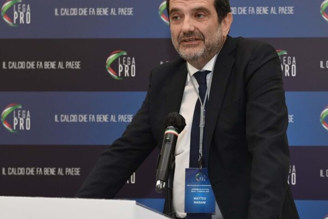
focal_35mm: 118
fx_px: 1075
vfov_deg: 11.6
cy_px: 111
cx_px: 234
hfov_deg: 17.3
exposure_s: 1/160
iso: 1600
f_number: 5.6
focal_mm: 70
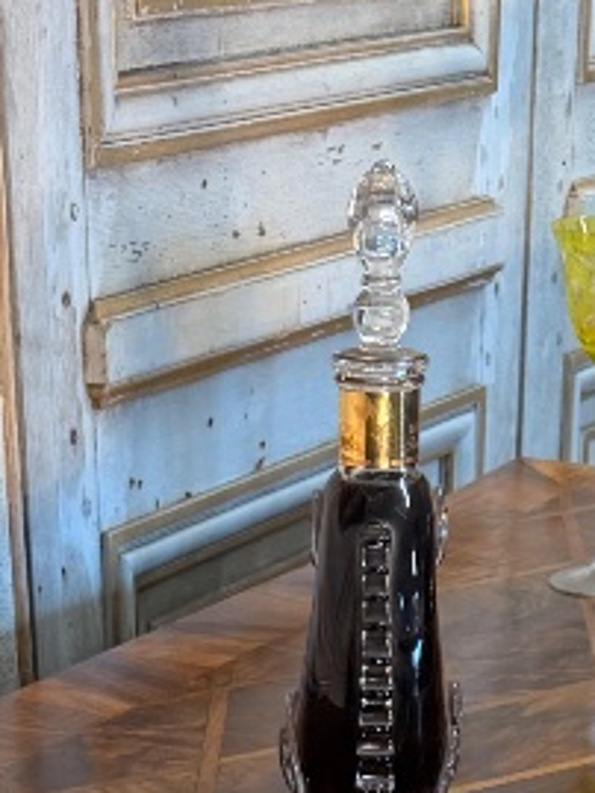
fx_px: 2450
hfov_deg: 13.8
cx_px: 256
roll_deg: -0.1
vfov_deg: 15.4
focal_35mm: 107
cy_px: 1492
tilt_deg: -32.1
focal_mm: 6.76
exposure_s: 1/100
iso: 100
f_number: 1.78
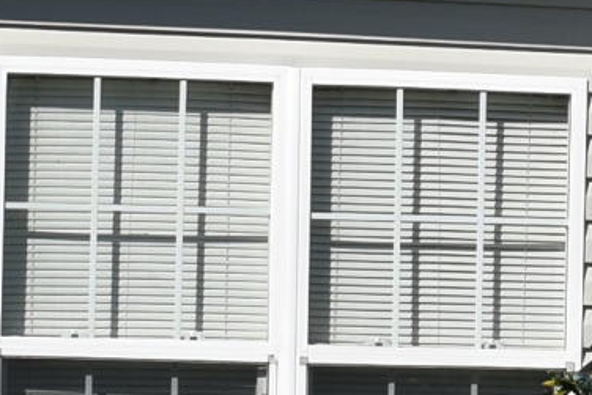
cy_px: 133
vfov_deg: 4.8
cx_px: 538
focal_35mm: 287
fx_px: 4721
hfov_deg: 7.2
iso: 100
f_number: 10
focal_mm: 24
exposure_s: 1/400
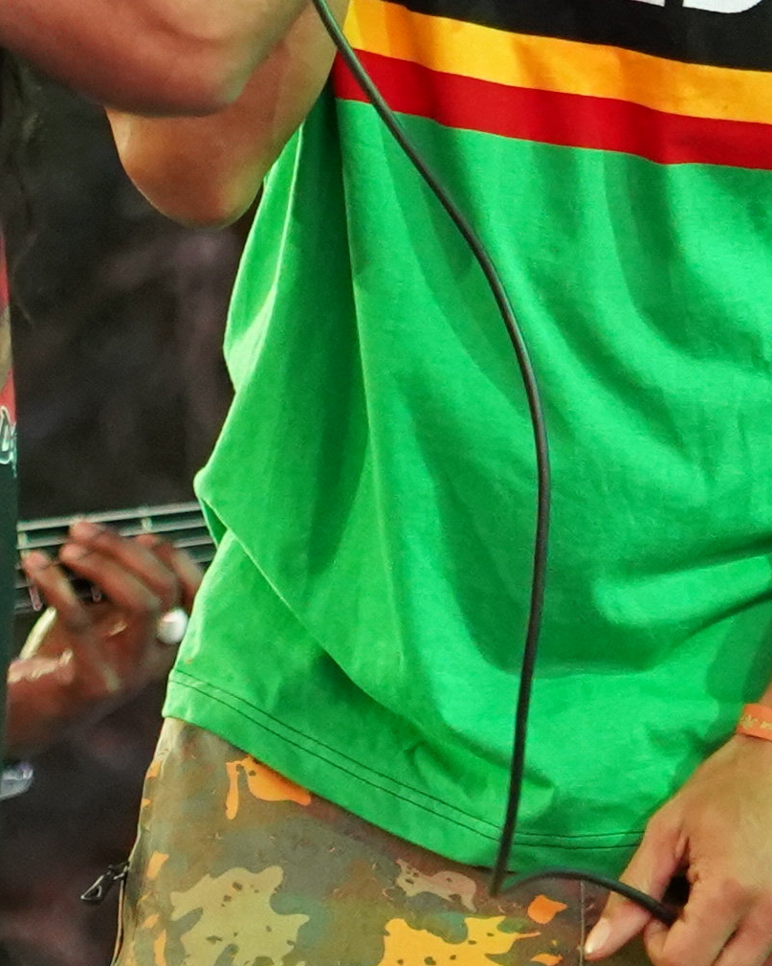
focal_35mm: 586
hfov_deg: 2.6
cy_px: -612
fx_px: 16739
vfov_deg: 3.3
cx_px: -212
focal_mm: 105
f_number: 4
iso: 3200
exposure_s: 1/160
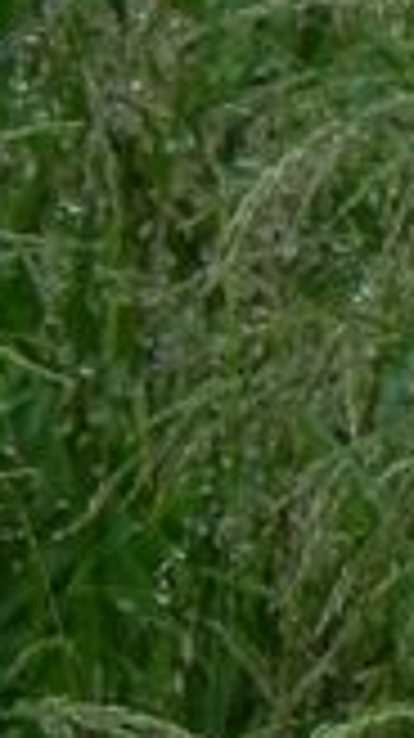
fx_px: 10893
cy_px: 1665
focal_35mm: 557
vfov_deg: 3.8
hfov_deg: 2.2
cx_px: 351
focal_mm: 18.8
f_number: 4.5
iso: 160
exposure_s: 1/10
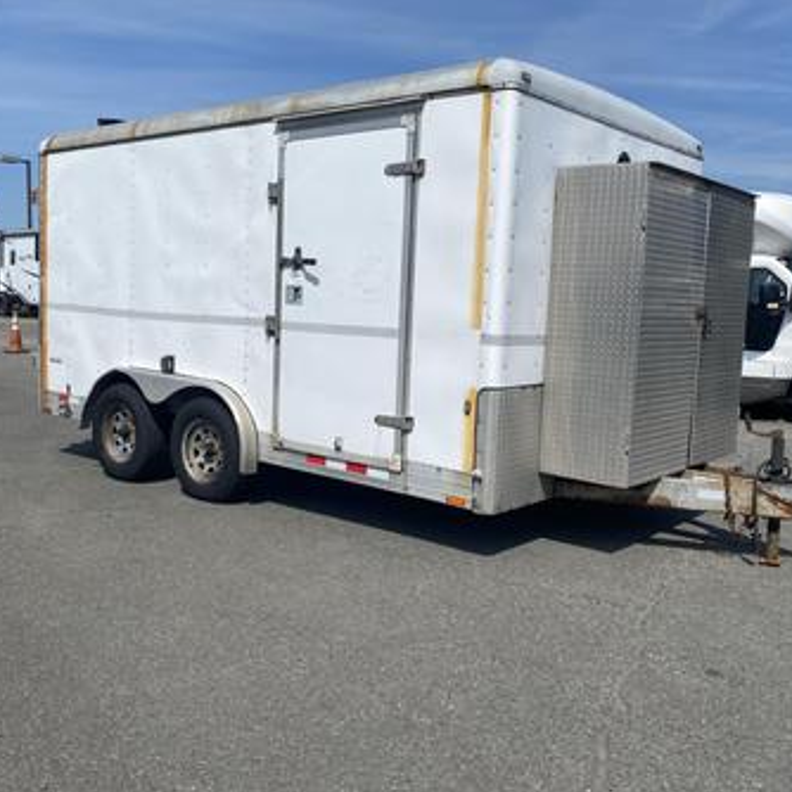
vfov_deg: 49.7
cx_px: 363
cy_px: 387
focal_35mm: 33
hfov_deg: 49.7
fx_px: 854
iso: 32
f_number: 1.8
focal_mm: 4.25
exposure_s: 1/5747
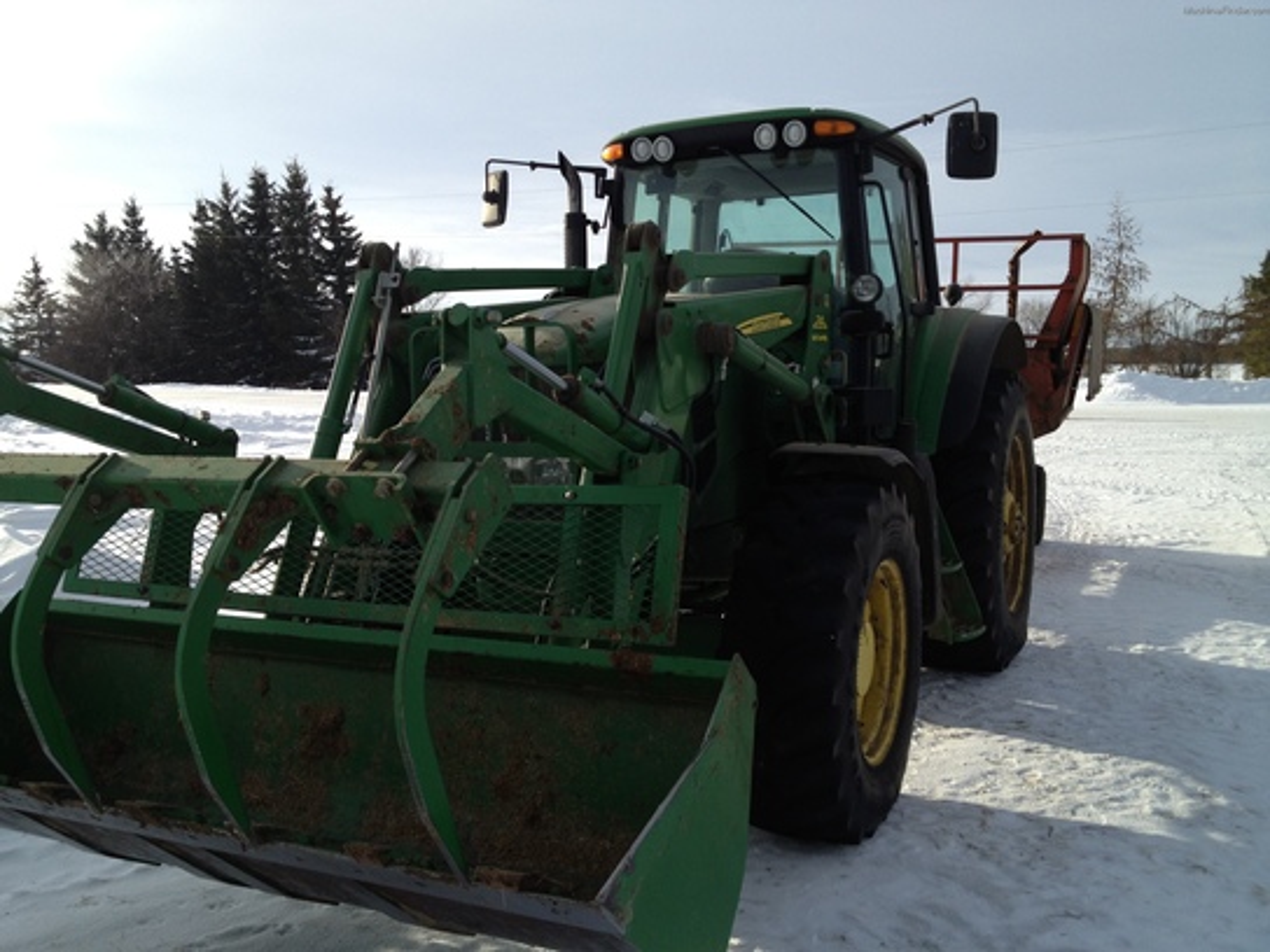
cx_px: 635
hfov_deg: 52.6
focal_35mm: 35
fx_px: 1284
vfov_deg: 40.7
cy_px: 476
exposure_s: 1/1332
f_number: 2.4
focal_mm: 4.28
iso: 50
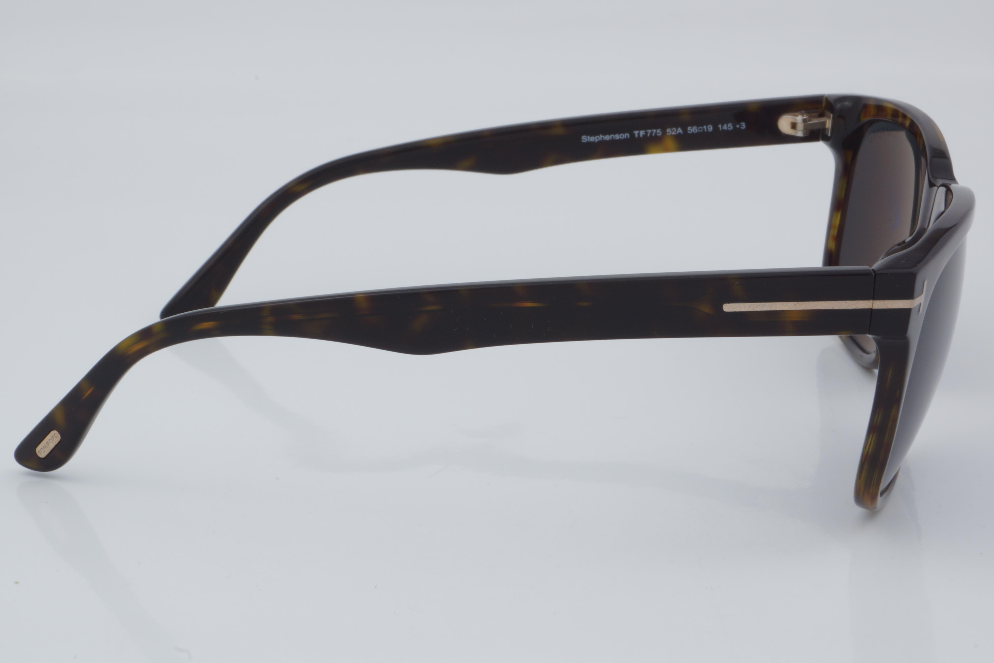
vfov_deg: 18.2
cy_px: 332
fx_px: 2071
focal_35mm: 75
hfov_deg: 27.0
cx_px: 497
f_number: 32
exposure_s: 1/4
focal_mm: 50
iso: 100
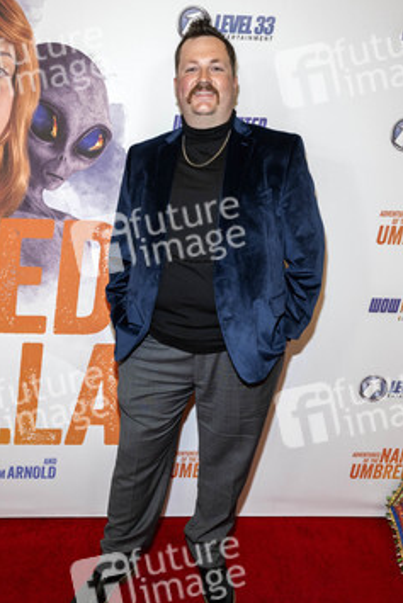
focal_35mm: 27
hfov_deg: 48.0
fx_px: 453
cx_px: 207
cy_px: 323
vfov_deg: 67.3
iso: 800
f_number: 5.6
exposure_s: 1/200
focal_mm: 24
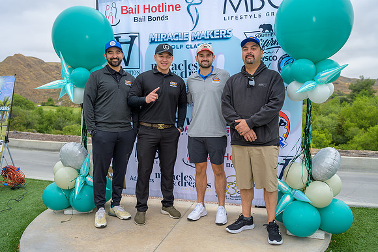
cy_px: 126
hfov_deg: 59.5
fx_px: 331
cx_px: 189
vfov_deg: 41.7
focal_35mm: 32
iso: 125
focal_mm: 31.5
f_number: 4
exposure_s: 1/200
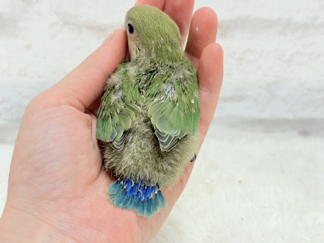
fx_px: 487
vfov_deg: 28.0
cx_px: 162
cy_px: 122
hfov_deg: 36.8
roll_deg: +0.1
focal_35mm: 52
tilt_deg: -23.8
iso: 100
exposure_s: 1/100
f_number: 1.6
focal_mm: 5.96
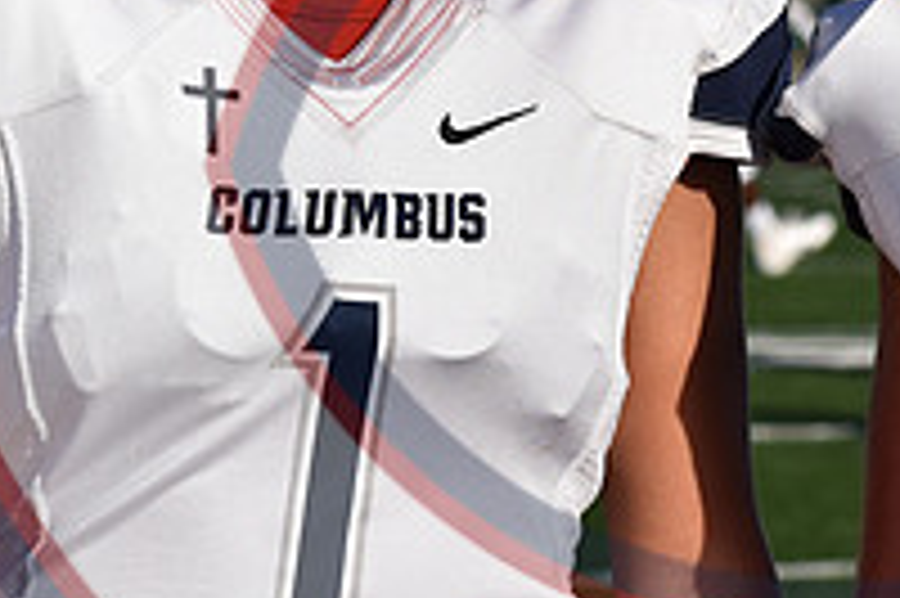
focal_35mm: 435
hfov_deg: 4.7
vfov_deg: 3.2
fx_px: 10866
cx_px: 819
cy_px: 164
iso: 320
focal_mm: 100
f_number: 8
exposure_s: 1/2000
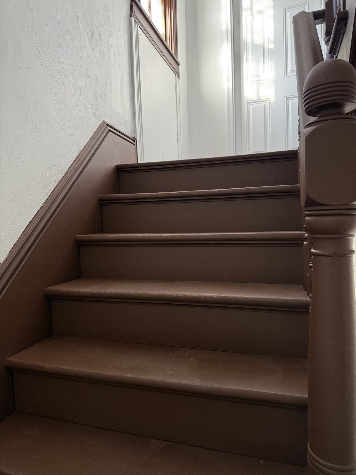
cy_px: 238
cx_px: 178
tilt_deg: -3.2
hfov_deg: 56.8
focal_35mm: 24
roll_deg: +2.0
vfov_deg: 71.6
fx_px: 329
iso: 200
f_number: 1.78
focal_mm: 6.76
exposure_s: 1/83
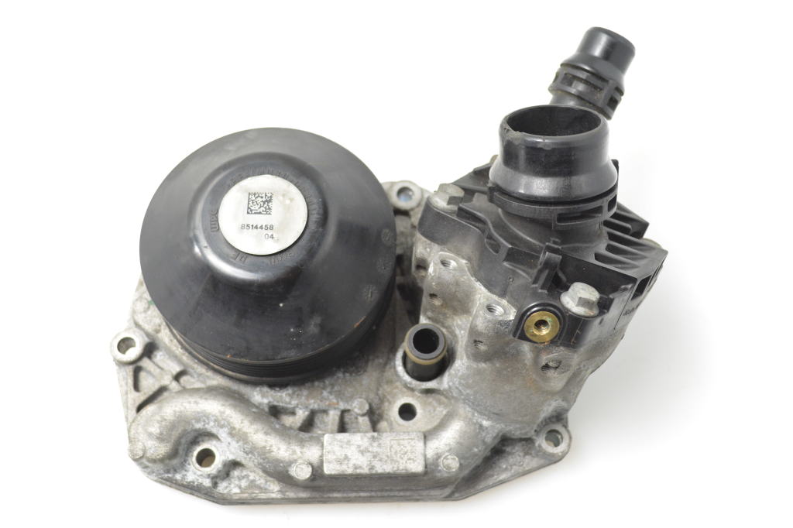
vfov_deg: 28.1
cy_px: 264
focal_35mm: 48
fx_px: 1057
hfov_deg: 41.1
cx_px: 396
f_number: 5.6
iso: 2000
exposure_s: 1/125
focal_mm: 32
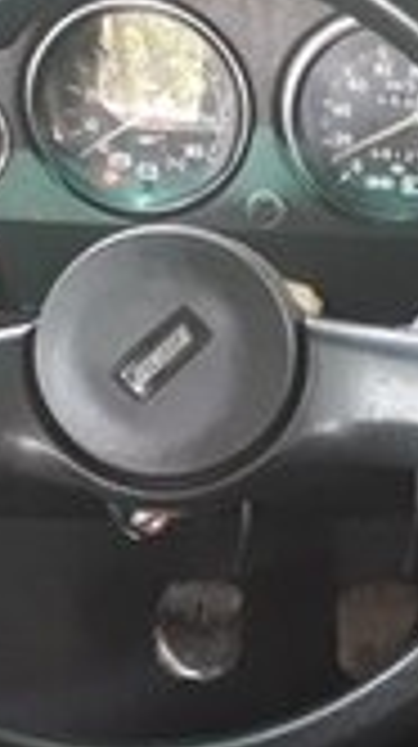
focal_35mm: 117
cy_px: 439
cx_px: 944
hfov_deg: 9.4
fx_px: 2312
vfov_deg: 18.3
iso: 160
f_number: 1.9
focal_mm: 3.6
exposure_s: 1/30
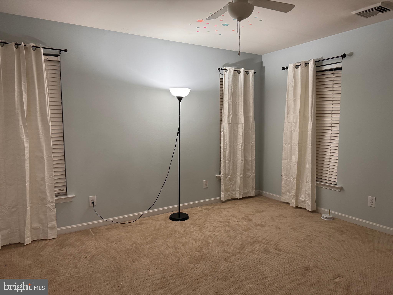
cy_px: 148
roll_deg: +0.5
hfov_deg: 71.6
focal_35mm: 24
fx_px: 272
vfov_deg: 56.8
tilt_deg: -6.1
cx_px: 196
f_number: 1.78
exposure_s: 1/60
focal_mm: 6.86
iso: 320
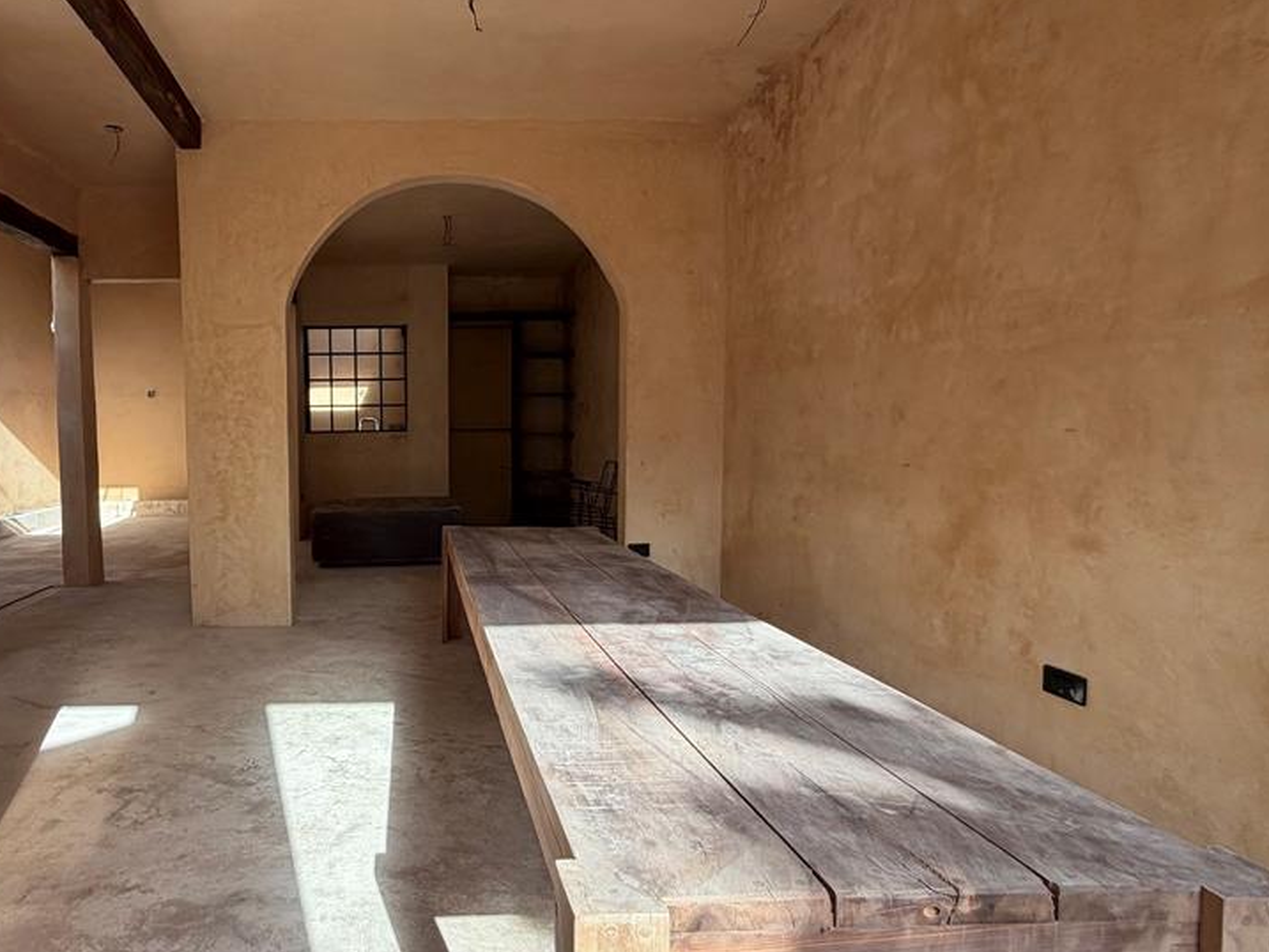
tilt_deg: -3.5
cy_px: 471
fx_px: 733
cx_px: 428
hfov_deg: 79.2
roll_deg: +0.4
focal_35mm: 20
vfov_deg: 66.0
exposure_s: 1/228
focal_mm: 2.22
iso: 50
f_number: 2.2
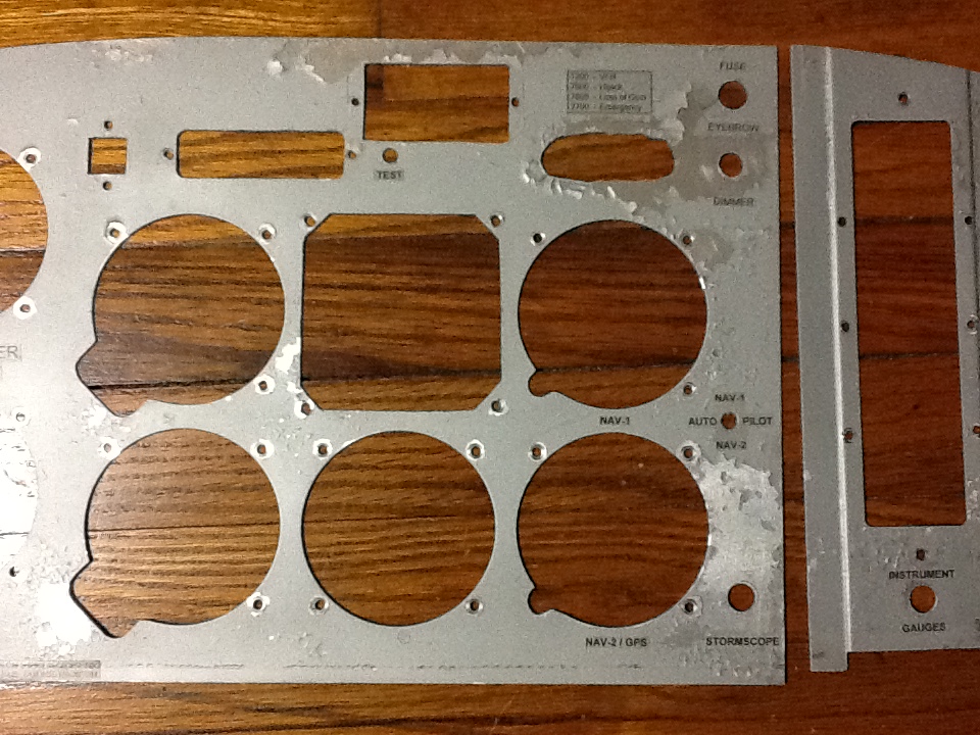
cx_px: 490
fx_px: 1246
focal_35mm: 44
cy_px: 368
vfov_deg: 32.9
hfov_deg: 42.9
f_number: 2.4
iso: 320
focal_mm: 2.03
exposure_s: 1/30
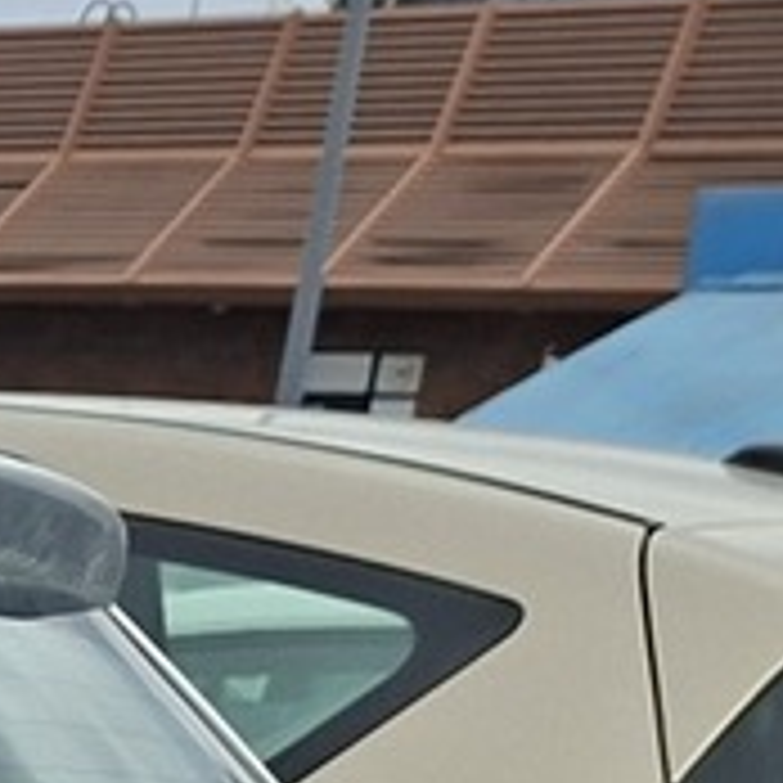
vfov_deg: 9.2
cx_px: -1656
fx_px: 4299
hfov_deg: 8.5
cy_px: 1962
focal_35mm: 168
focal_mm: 5.54
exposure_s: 1/1110
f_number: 1.8
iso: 50
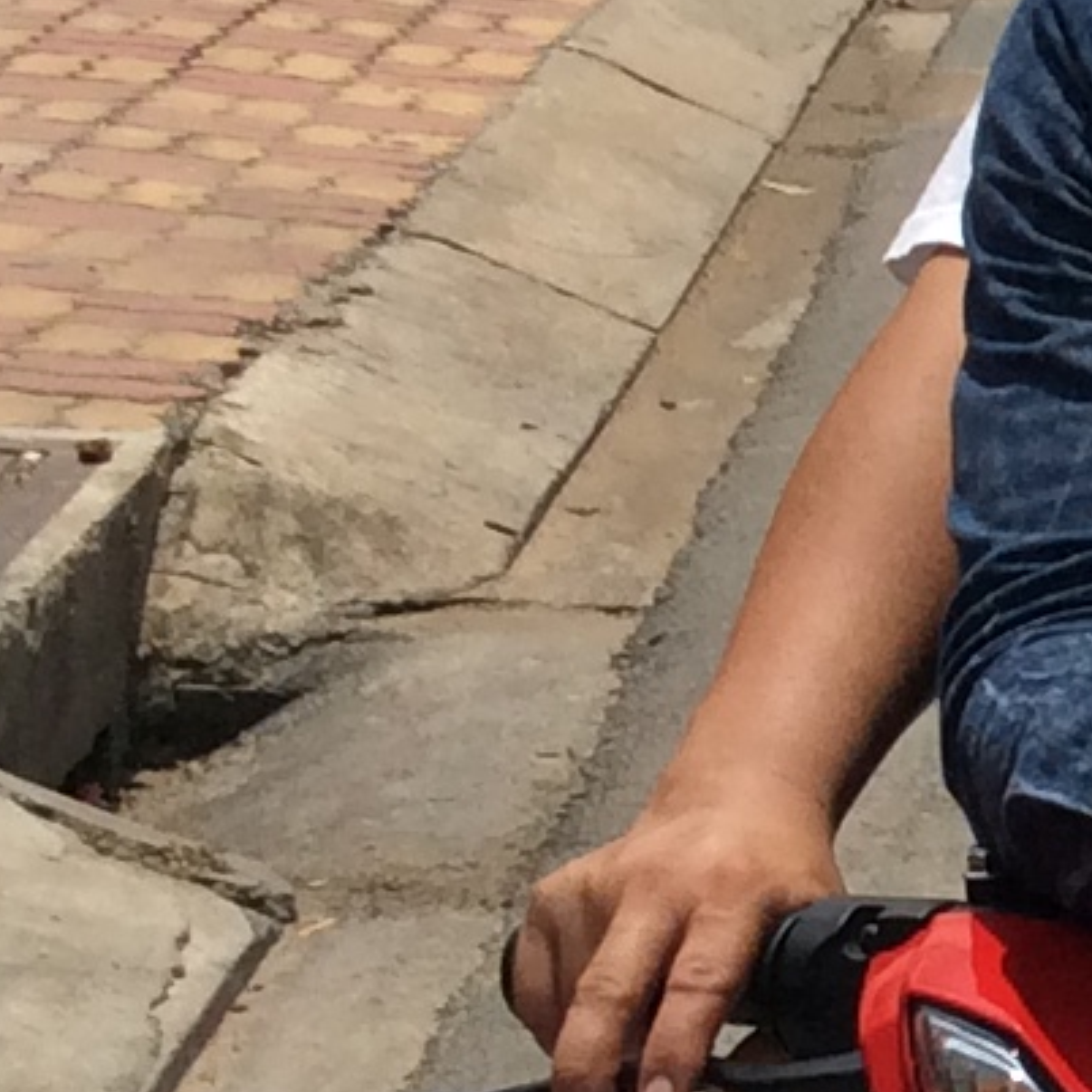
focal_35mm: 188
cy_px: 522
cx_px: 2570
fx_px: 6710
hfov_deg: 8.5
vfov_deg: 9.3
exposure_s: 1/2488
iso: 32
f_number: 2.4
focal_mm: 3.3
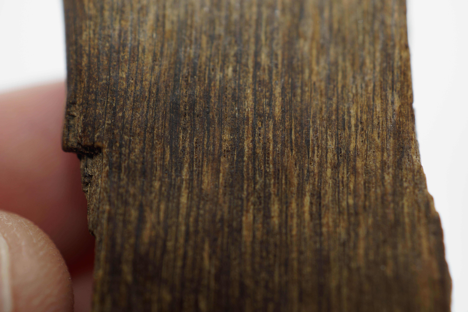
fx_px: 585
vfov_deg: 29.9
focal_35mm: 45
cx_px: 234
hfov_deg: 43.6
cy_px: 156
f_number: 4
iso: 100
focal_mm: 30
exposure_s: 1/160
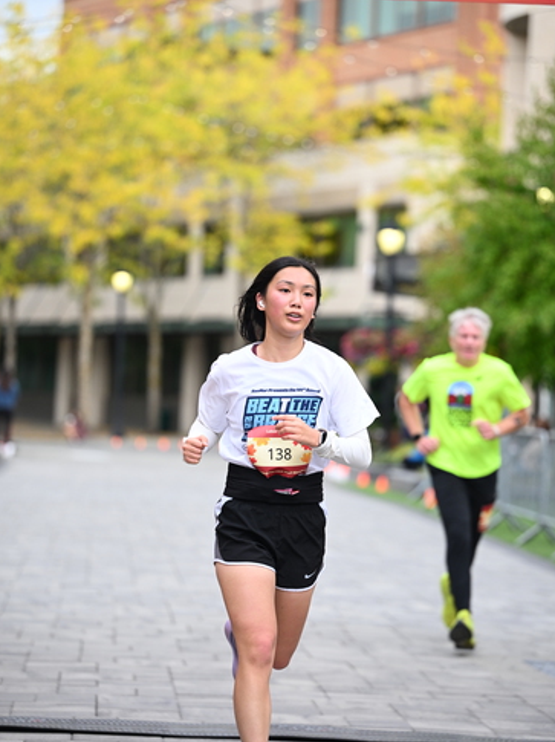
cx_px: 278
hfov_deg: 11.3
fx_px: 2804
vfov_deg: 15.1
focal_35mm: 131
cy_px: 381
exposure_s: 1/1600
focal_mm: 120
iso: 640
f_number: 2.8
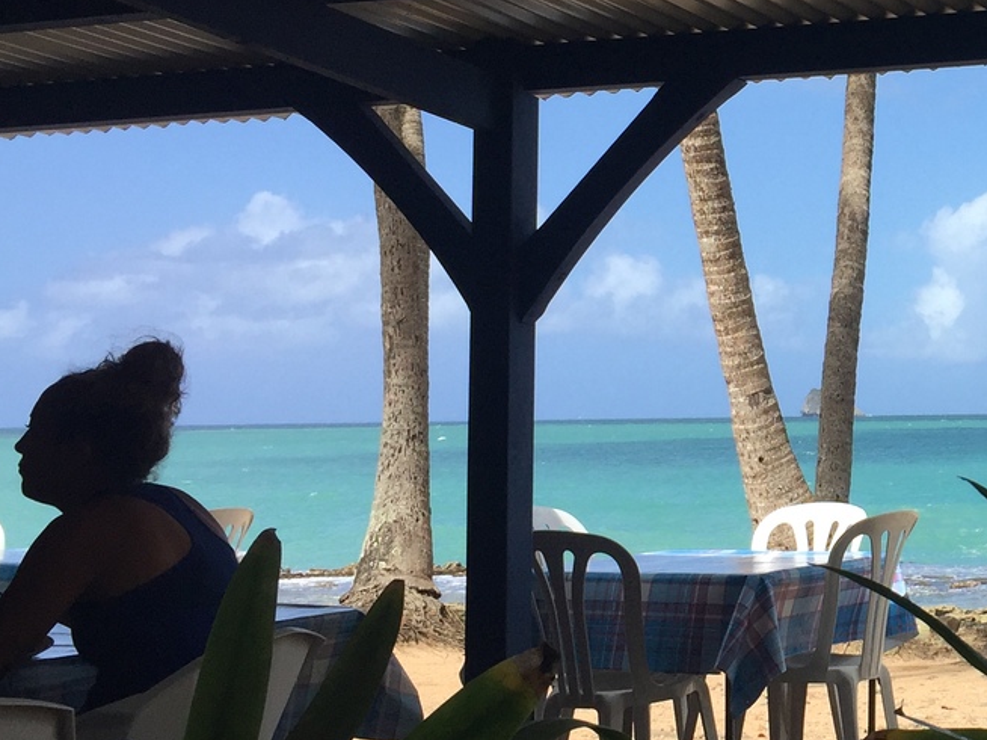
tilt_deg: +3.2
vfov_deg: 20.6
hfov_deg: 25.4
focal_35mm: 71
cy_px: 249
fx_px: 2024
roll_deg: +0.0
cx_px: 1084
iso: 32
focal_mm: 4.15
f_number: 2.2
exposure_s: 1/1647
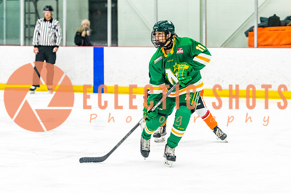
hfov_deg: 11.9
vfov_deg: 8.0
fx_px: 1396
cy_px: 97
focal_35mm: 173
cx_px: 148
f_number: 2.8
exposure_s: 1/640
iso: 1800
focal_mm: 102
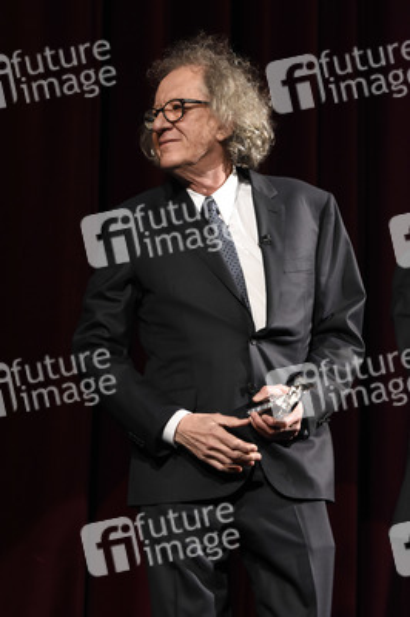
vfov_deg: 12.5
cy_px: 308
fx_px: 2823
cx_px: 205
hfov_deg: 8.3
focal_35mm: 165
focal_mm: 110
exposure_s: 1/400
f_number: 3.5
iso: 2000
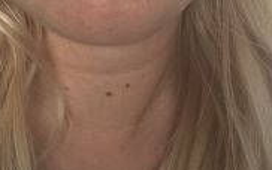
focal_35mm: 105
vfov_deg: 11.9
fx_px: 779
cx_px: 84
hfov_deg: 19.7
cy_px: -89
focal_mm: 2.69
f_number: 1.9
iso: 100
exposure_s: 1/60
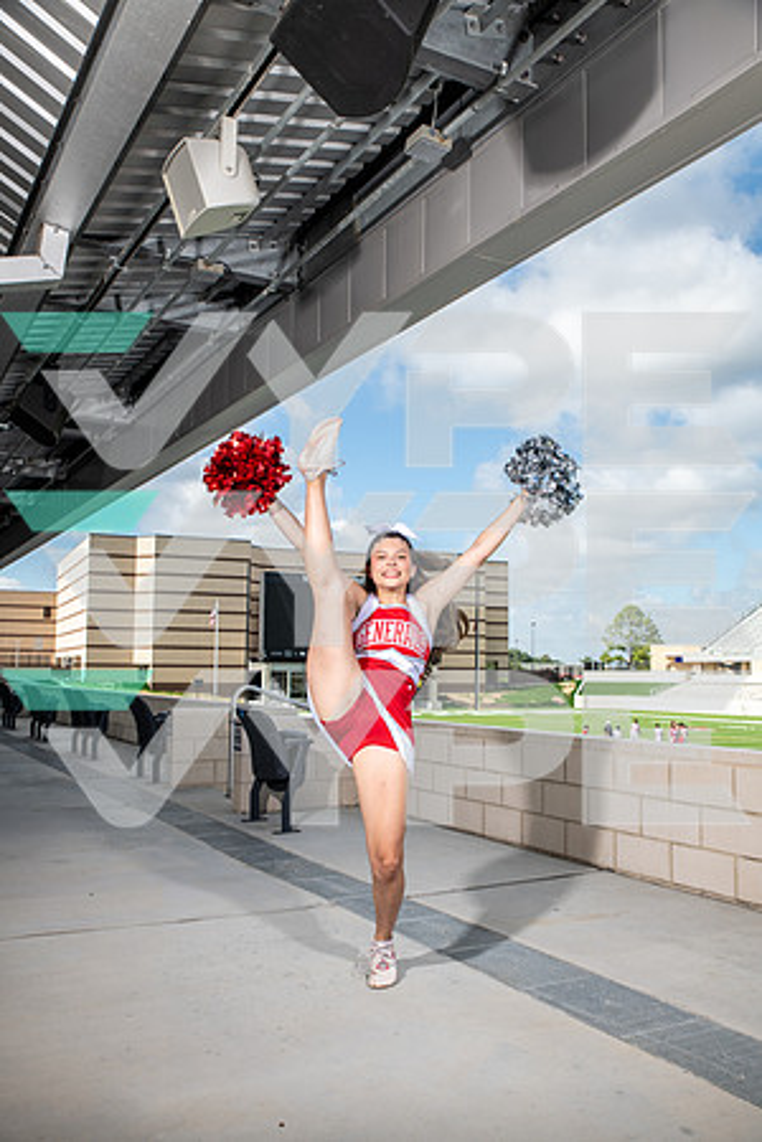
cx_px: 381
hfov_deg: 41.1
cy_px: 571
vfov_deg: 58.7
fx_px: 1016
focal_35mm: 32
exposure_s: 1/320
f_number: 7.1
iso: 100
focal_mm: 32
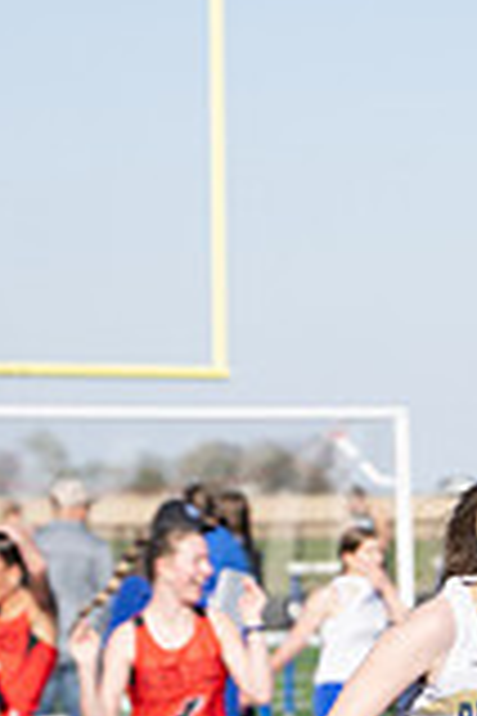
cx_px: 508
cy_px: 977
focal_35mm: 297
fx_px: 5902
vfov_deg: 6.9
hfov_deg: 4.6
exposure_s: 1/1250
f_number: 3.2
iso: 100
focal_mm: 70
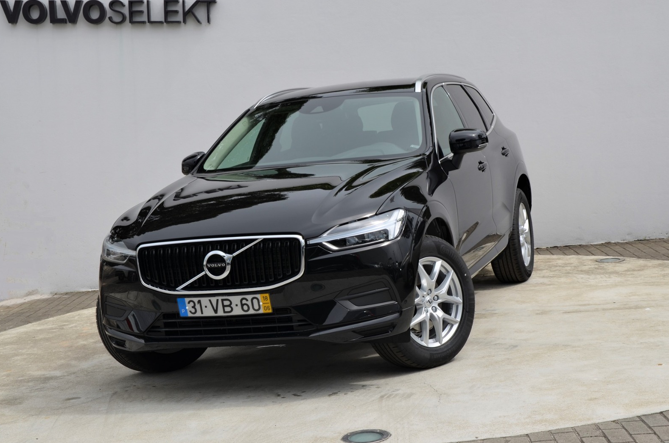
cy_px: 219
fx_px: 1150
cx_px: 342
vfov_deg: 21.8
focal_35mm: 62
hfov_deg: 32.4
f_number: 8
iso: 100
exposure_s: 1/250
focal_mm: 40
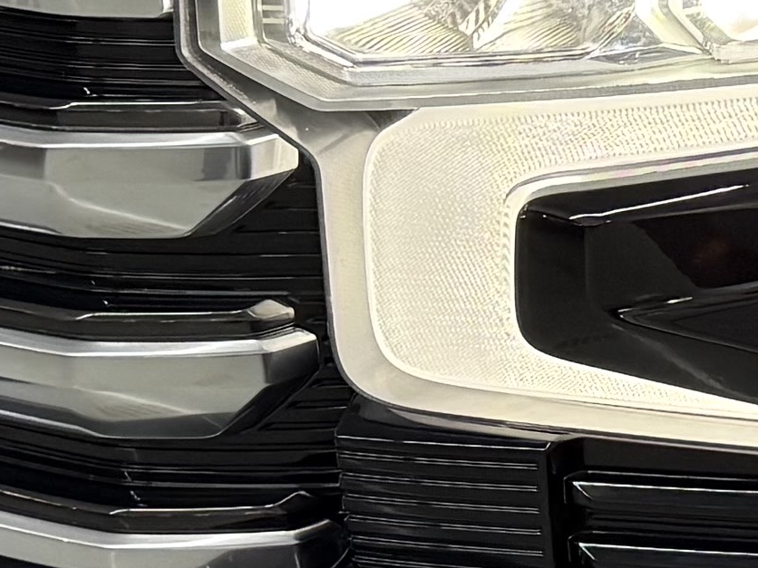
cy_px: 24
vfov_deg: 9.0
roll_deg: -1.5
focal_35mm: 164
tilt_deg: -19.5
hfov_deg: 11.8
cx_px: 905
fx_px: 3591
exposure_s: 1/74
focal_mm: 6.76
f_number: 1.78
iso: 250
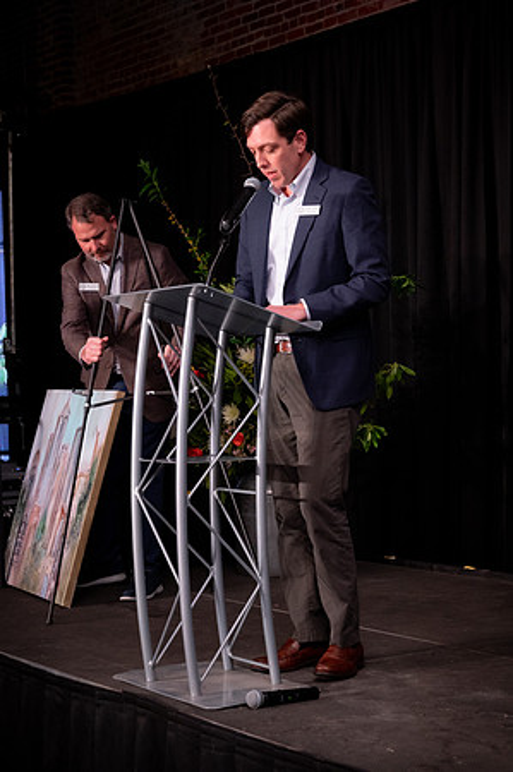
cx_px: 256
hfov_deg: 19.4
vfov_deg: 28.9
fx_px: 1500
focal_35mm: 70
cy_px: 386
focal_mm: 70
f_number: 5.6
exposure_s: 1/125
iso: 6400
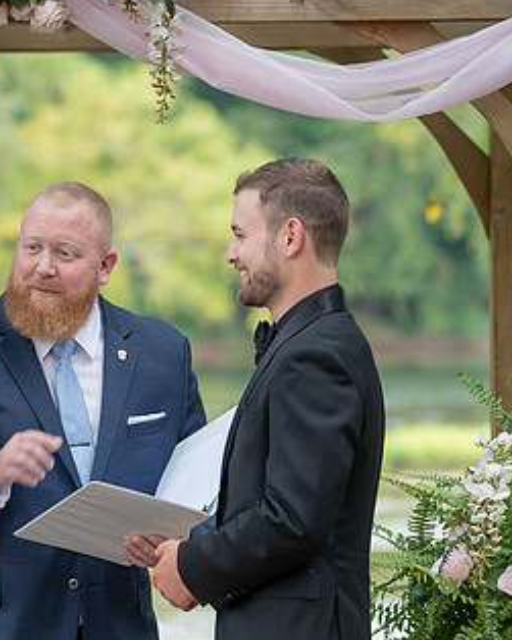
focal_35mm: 258
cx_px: 44
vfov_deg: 7.5
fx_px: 4889
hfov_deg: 6.0
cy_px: 317
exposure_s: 1/200
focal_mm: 139
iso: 320
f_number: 4
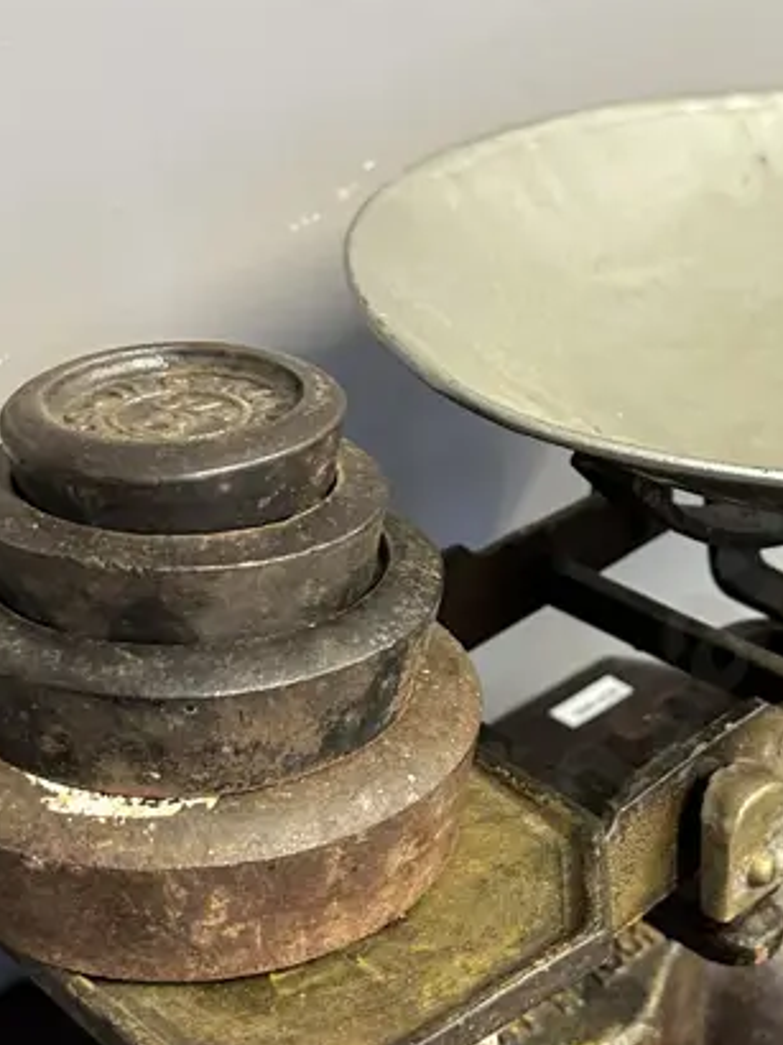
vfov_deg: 31.8
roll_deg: -0.5
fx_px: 1811
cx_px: 633
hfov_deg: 24.0
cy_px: 742
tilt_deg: -35.1
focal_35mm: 60
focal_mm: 6.86
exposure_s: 1/50
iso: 400
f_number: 1.78
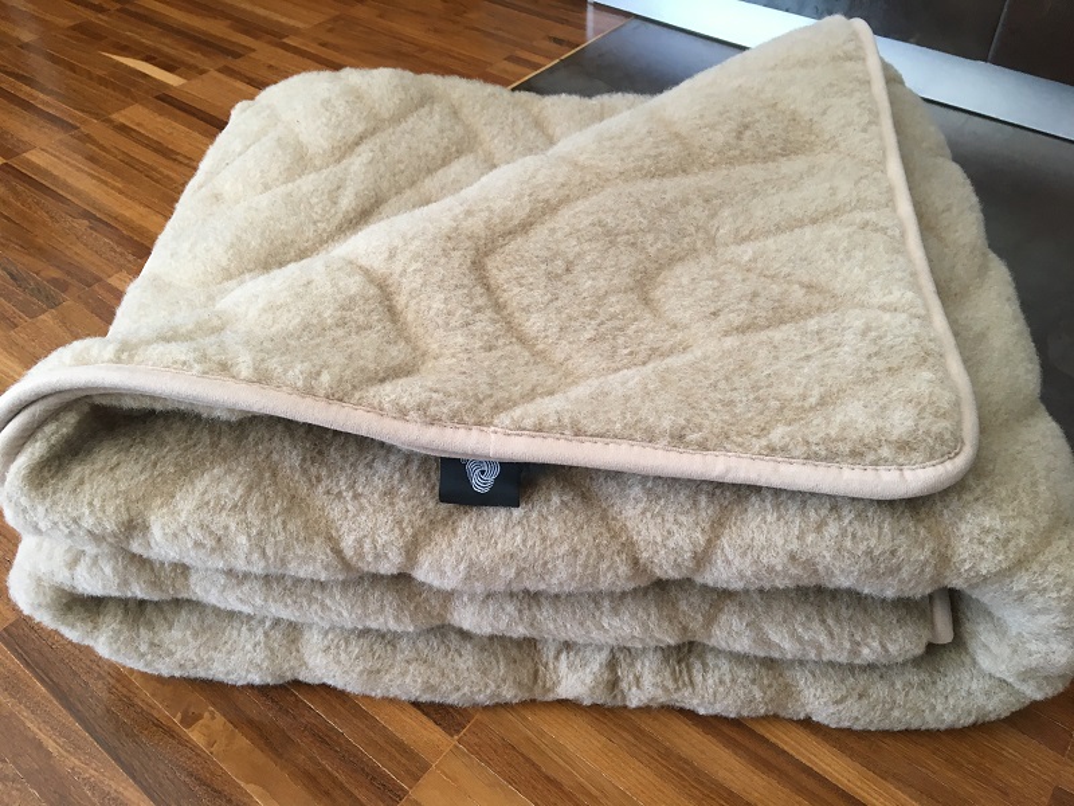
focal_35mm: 29
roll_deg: +1.7
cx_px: 537
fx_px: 900
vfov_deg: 48.2
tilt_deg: -44.8
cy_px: 403
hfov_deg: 61.7
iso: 100
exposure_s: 1/33
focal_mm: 4.15
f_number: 2.2
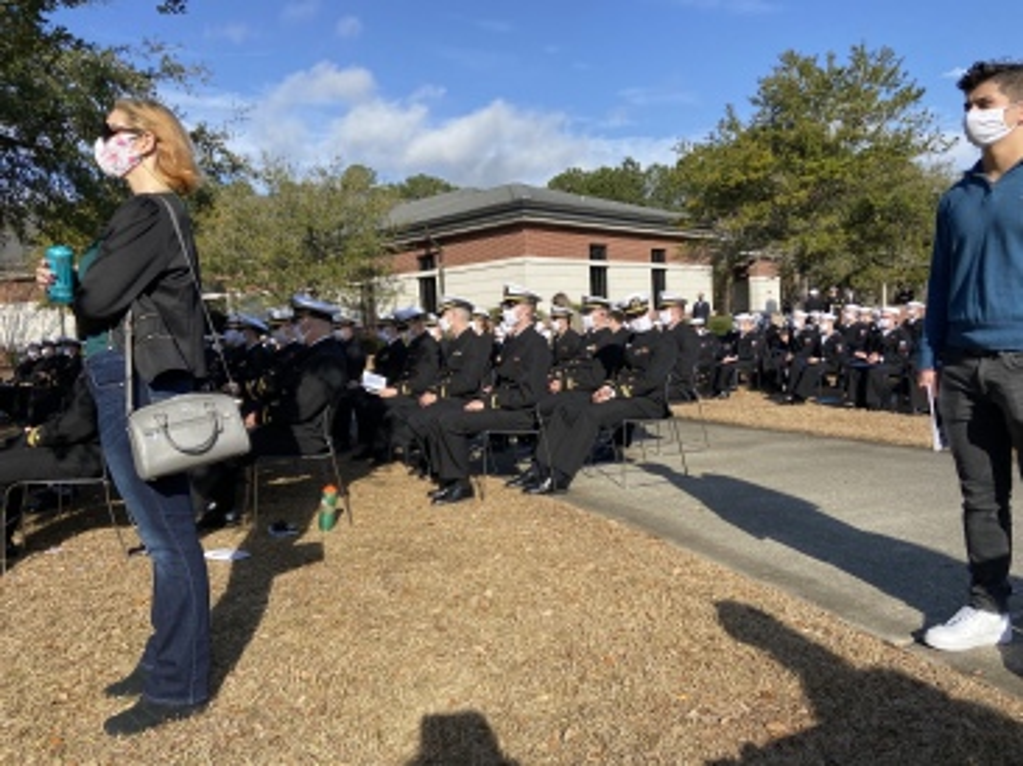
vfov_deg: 53.0
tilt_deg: -3.3
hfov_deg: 67.3
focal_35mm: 26
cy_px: 383
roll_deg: +2.6
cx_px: 512
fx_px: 768
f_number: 1.8
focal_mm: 4.25
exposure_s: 1/2463
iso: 32
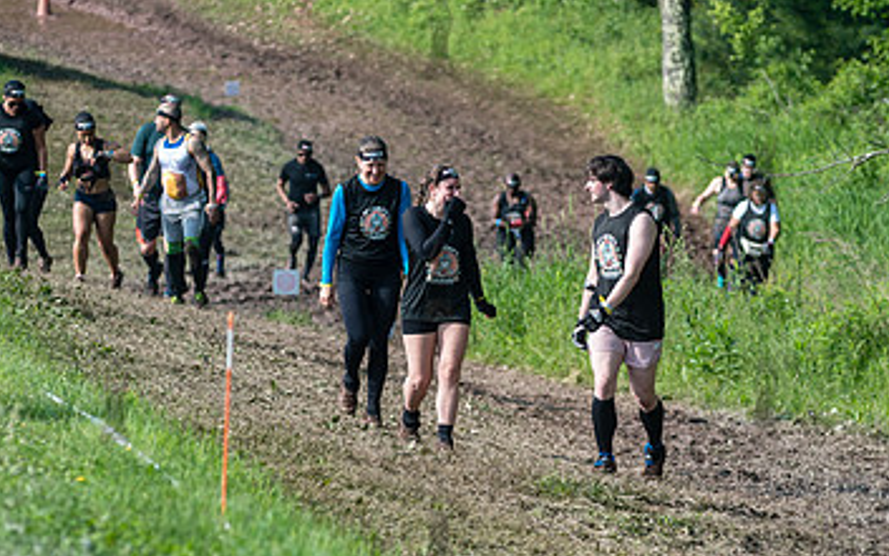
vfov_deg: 4.2
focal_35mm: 313
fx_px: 7587
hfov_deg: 6.7
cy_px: 278
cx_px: 438
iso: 250
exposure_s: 1/800
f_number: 4.5
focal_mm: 185
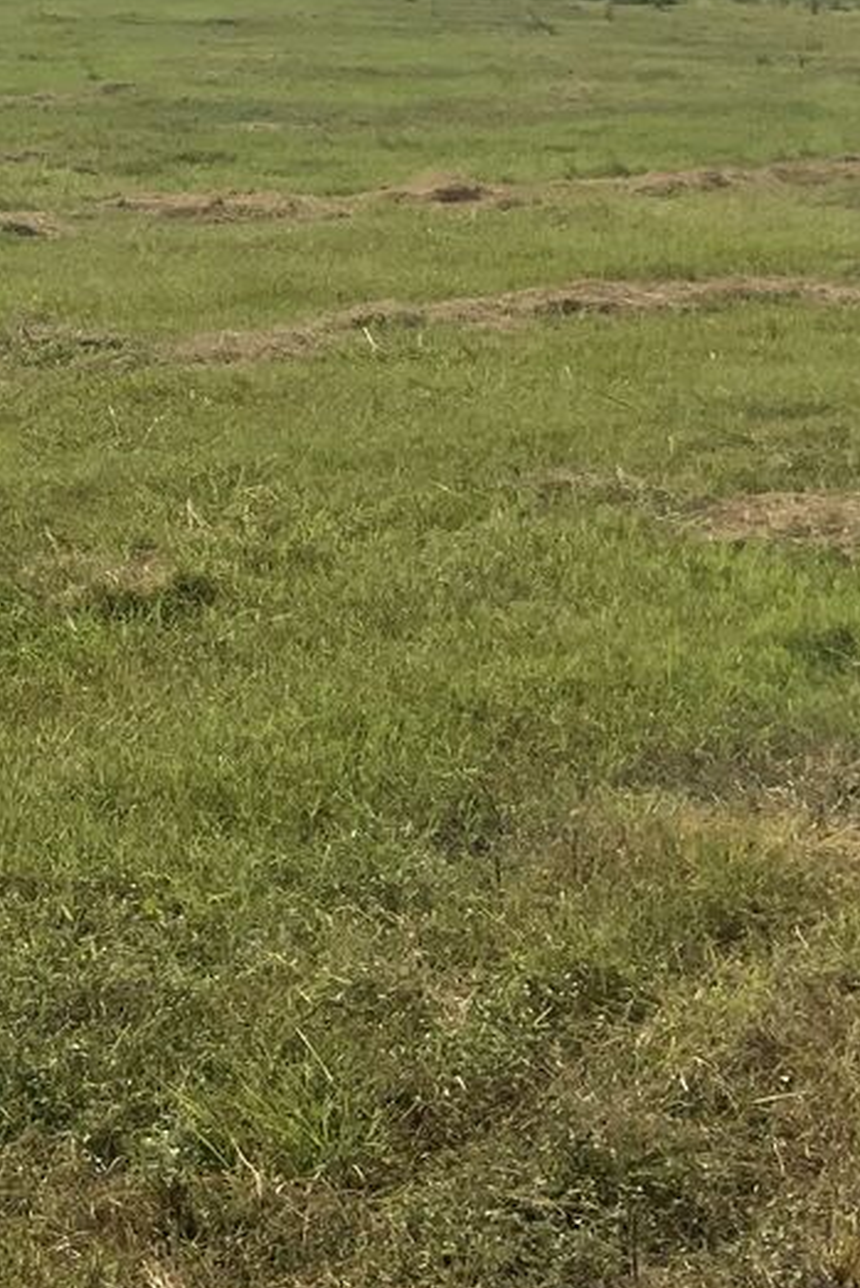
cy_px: 202
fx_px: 2972
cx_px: -357
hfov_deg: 15.4
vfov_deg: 24.0
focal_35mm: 83
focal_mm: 3
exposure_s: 1/4785
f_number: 1.8
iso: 20
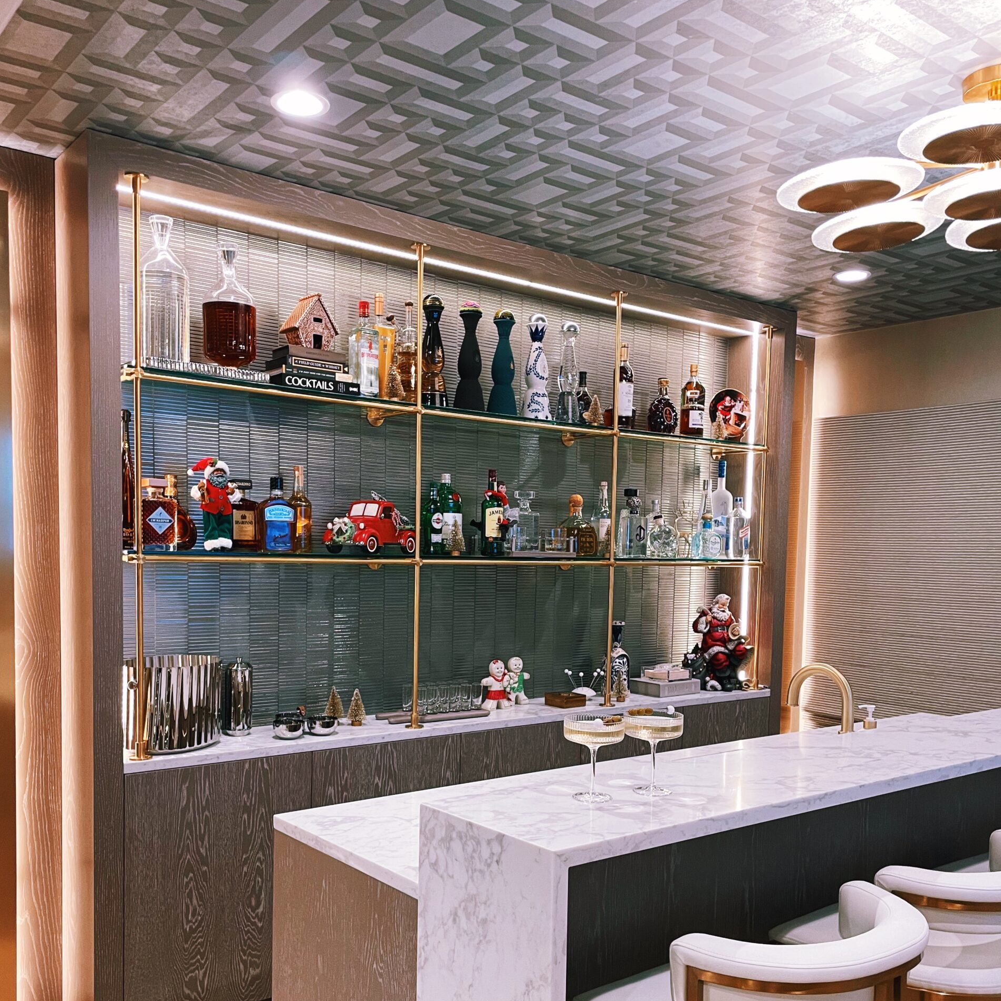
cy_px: 627
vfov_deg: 52.0
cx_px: 497
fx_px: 1014
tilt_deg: -3.3
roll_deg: -0.4
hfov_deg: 52.5
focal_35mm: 31
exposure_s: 1/60
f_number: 1.6
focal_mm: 4.2
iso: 125
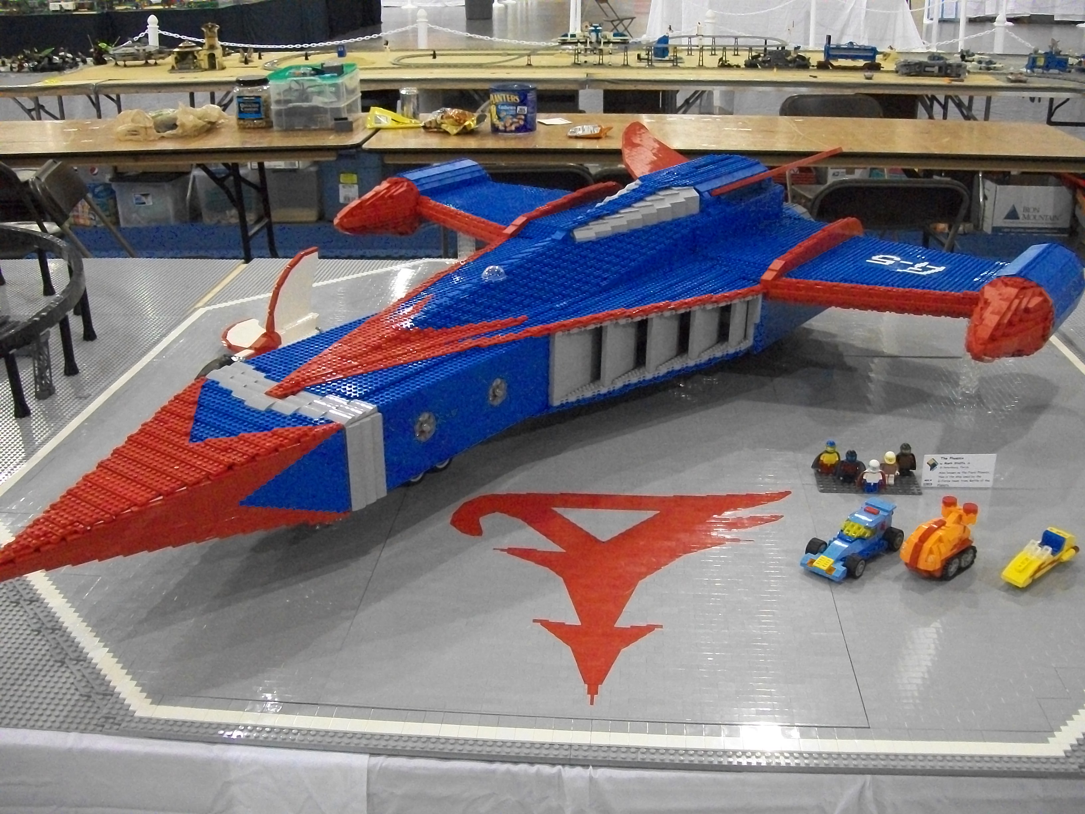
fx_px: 1128
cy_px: 407
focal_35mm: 36
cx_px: 542
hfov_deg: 51.4
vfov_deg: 39.7
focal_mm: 6
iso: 578
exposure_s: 1/60
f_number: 2.7
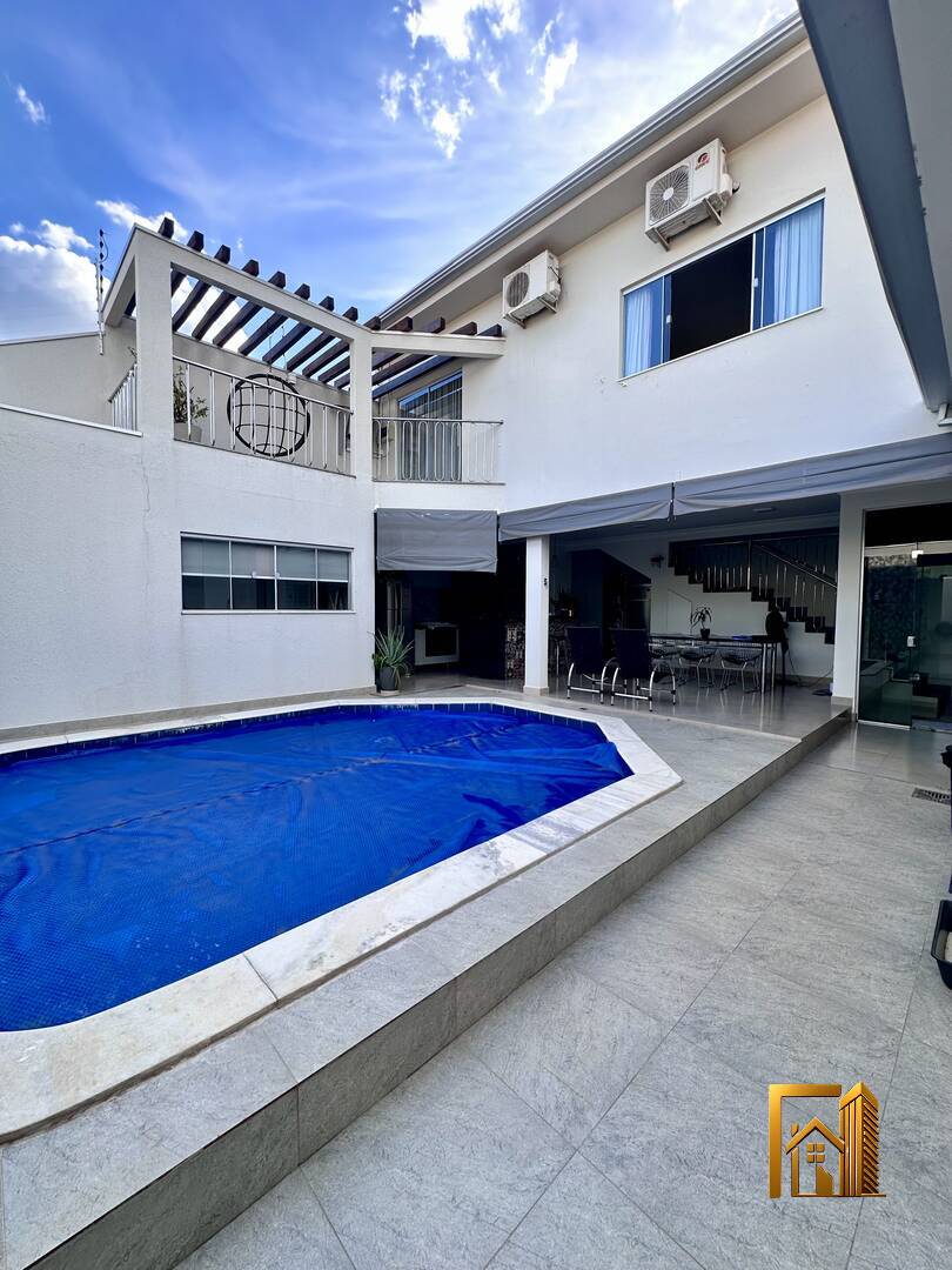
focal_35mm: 14
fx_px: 513
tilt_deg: -1.0
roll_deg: -1.5
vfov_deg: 102.1
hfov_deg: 85.7
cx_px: 476
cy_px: 635
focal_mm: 2.22
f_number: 2.2
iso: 40
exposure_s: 1/389
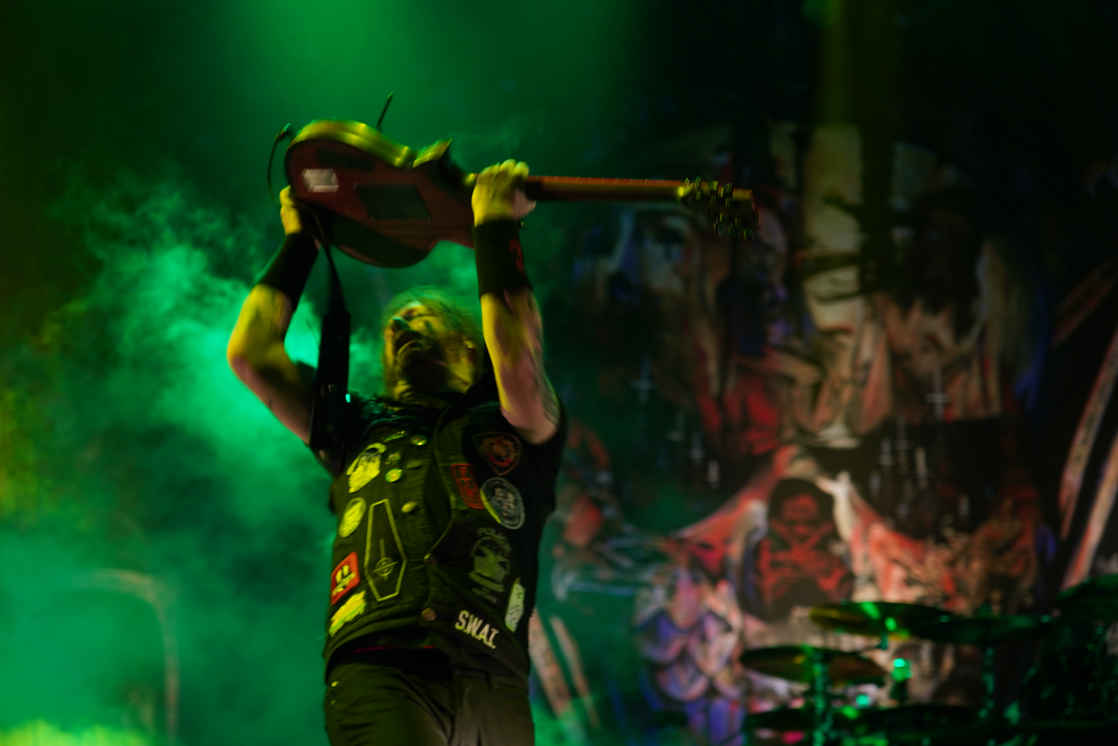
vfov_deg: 14.3
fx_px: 2981
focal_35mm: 96
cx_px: 559
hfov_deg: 21.2
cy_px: 373
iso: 200
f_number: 4
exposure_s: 1/80
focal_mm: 96
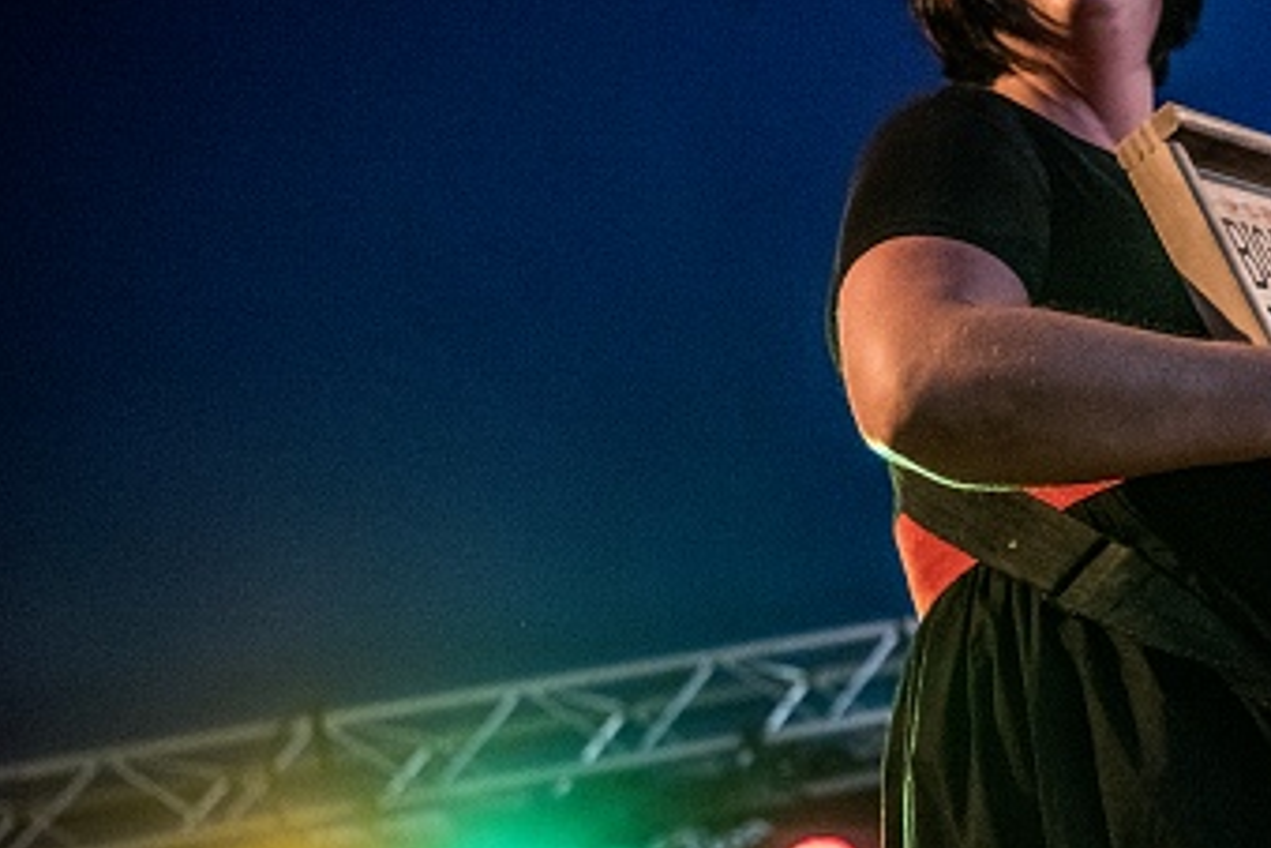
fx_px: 2401
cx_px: 1282
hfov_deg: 27.8
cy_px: 516
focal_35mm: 68
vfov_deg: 20.0
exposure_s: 1/200
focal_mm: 32
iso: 1600
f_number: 2.8
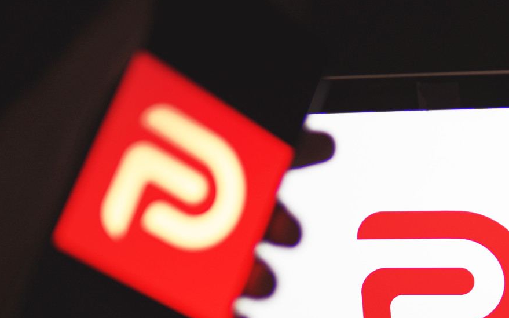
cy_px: 239
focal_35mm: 73
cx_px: 402
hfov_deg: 27.7
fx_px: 1012
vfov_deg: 17.7
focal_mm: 30
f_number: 1.4
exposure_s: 1/160
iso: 200
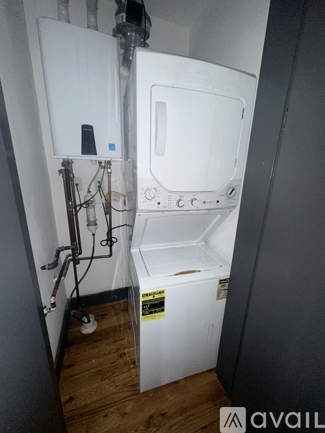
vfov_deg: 102.1
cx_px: 162
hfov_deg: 85.7
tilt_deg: -15.0
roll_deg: -2.1
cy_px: 216
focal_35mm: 14
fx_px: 175
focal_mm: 2.22
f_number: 2.2
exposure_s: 1/45
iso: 80
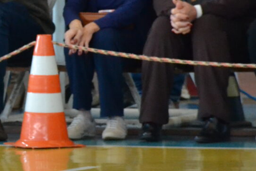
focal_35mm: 741
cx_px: -165
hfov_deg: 2.8
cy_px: 72
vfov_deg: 1.9
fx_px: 5270
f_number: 5.6
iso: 3200
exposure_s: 1/100
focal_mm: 140
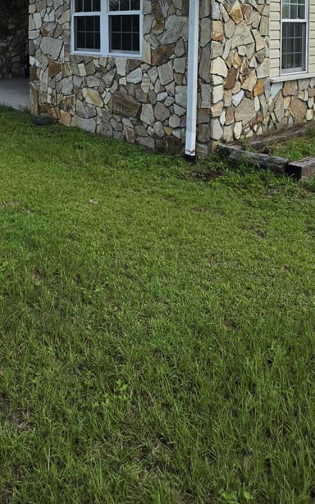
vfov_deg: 49.5
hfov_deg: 36.2
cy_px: 54
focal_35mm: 35
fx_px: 481
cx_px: 132
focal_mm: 2.2
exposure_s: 1/1248
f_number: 1.9
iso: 32
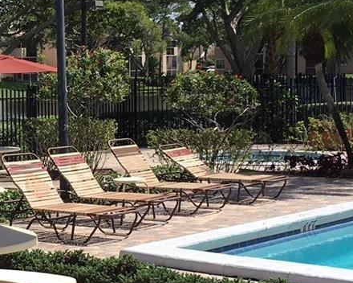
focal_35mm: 103
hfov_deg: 18.1
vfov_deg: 14.9
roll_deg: +1.6
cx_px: -13
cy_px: 157
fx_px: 1076
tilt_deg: -2.1
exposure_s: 1/1282
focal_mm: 4.15
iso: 25
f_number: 2.2
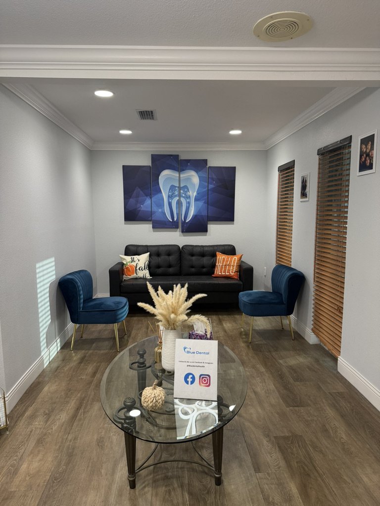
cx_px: 190
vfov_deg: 71.6
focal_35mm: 24
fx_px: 351
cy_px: 253
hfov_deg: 56.8
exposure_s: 1/119
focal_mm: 6.76
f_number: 1.78
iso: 200
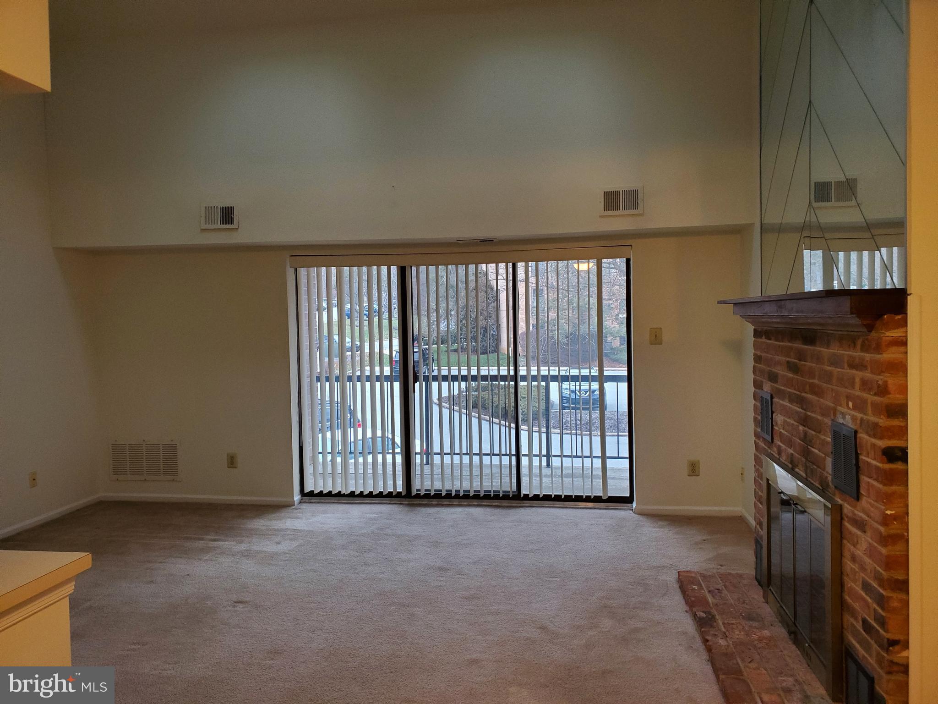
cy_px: 352
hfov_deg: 67.3
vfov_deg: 53.1
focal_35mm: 26
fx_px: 705
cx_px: 469
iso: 250
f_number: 2.4
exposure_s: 1/40
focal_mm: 4.3
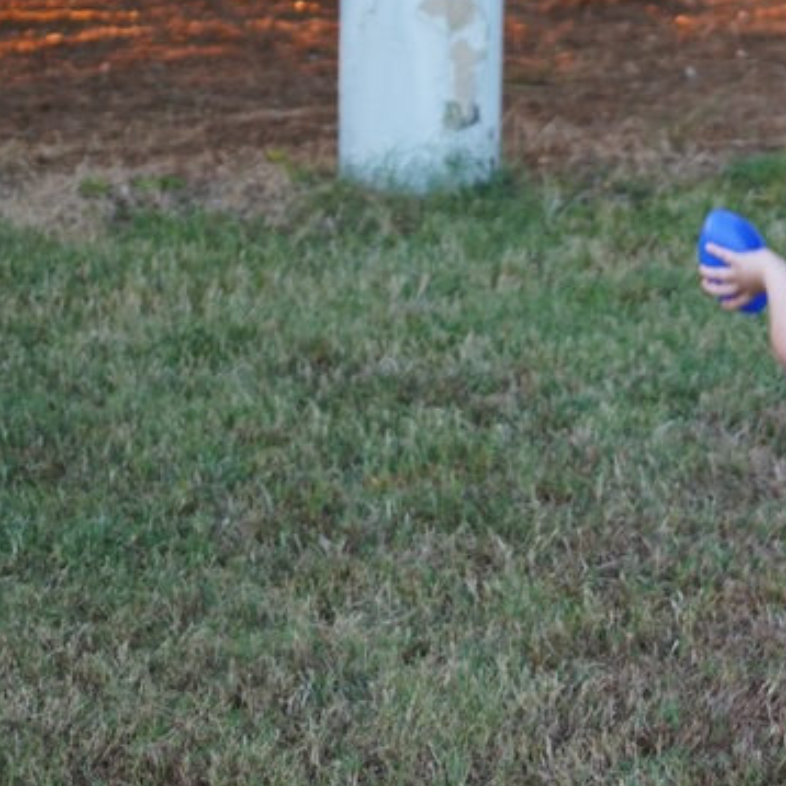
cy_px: 177
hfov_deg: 10.1
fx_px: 4367
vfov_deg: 10.3
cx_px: 995
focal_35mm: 170
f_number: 4
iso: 800
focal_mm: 70
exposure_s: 1/160
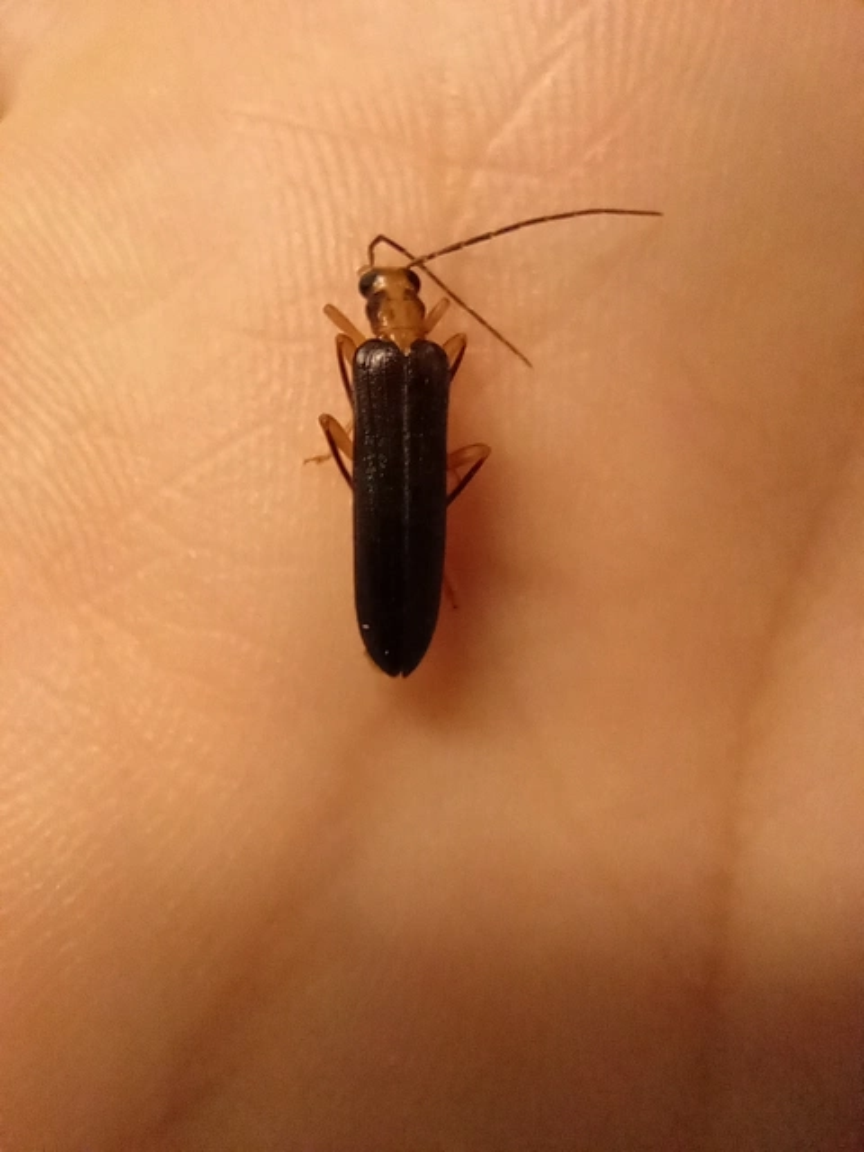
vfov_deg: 63.4
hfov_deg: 49.7
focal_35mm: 28
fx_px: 932
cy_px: 576
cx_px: 432
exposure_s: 1/34
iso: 320
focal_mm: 3.74
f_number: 2.25
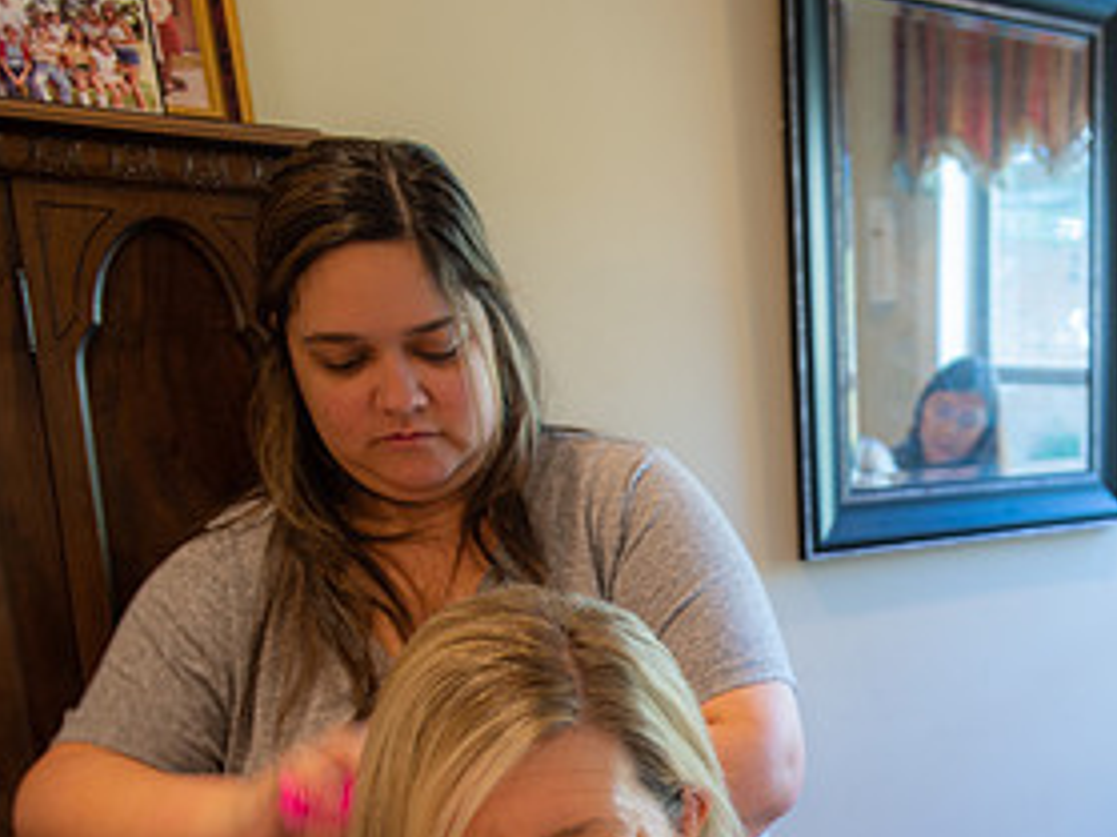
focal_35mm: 50
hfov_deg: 36.3
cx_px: 965
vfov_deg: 28.0
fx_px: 1613
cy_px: 757
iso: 500
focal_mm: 25
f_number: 3.2
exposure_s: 1/20
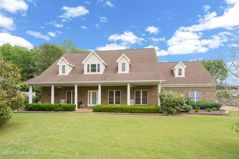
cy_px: 80
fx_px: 119
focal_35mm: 18
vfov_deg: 67.4
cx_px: 120
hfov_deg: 90.0
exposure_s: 1/800
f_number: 9
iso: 800
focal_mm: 18
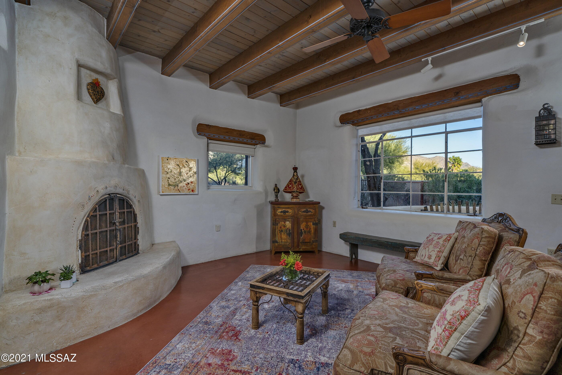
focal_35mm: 16
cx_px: 281
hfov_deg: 96.7
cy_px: 188
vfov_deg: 73.7
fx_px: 250
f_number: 7.1
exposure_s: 1/100
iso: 200
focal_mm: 16
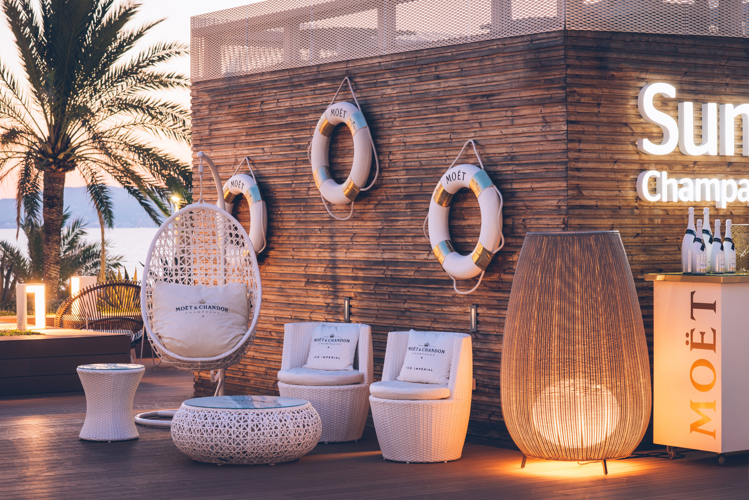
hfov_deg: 23.9
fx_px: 1769
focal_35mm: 85
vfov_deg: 16.1
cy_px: 250
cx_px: 374
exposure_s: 1/3
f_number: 7.1
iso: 400
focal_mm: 85
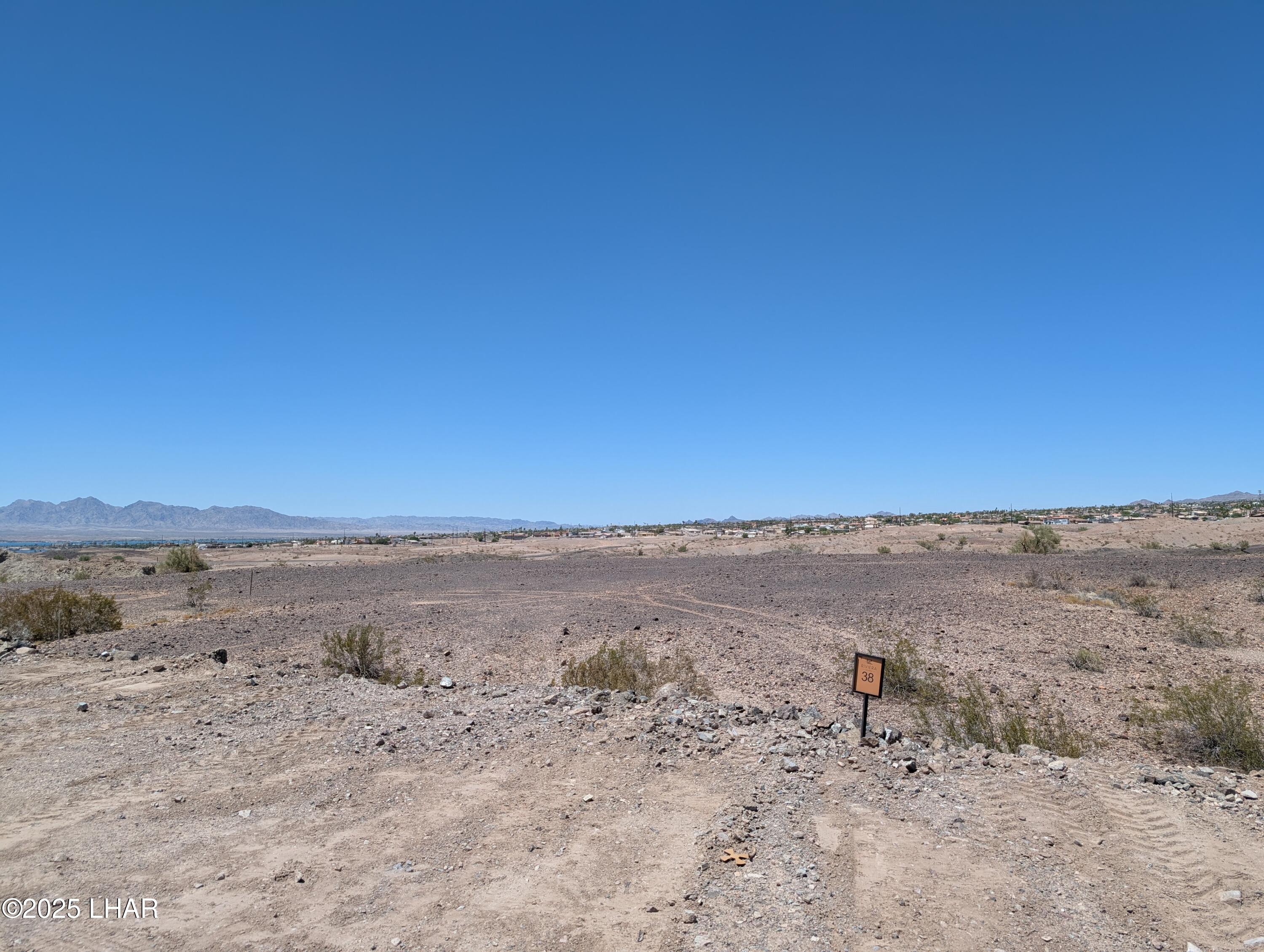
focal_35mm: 24
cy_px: 476
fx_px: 877
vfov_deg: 56.9
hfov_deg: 71.5
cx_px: 632
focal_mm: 6.9
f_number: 1.68
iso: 22
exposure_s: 1/1312
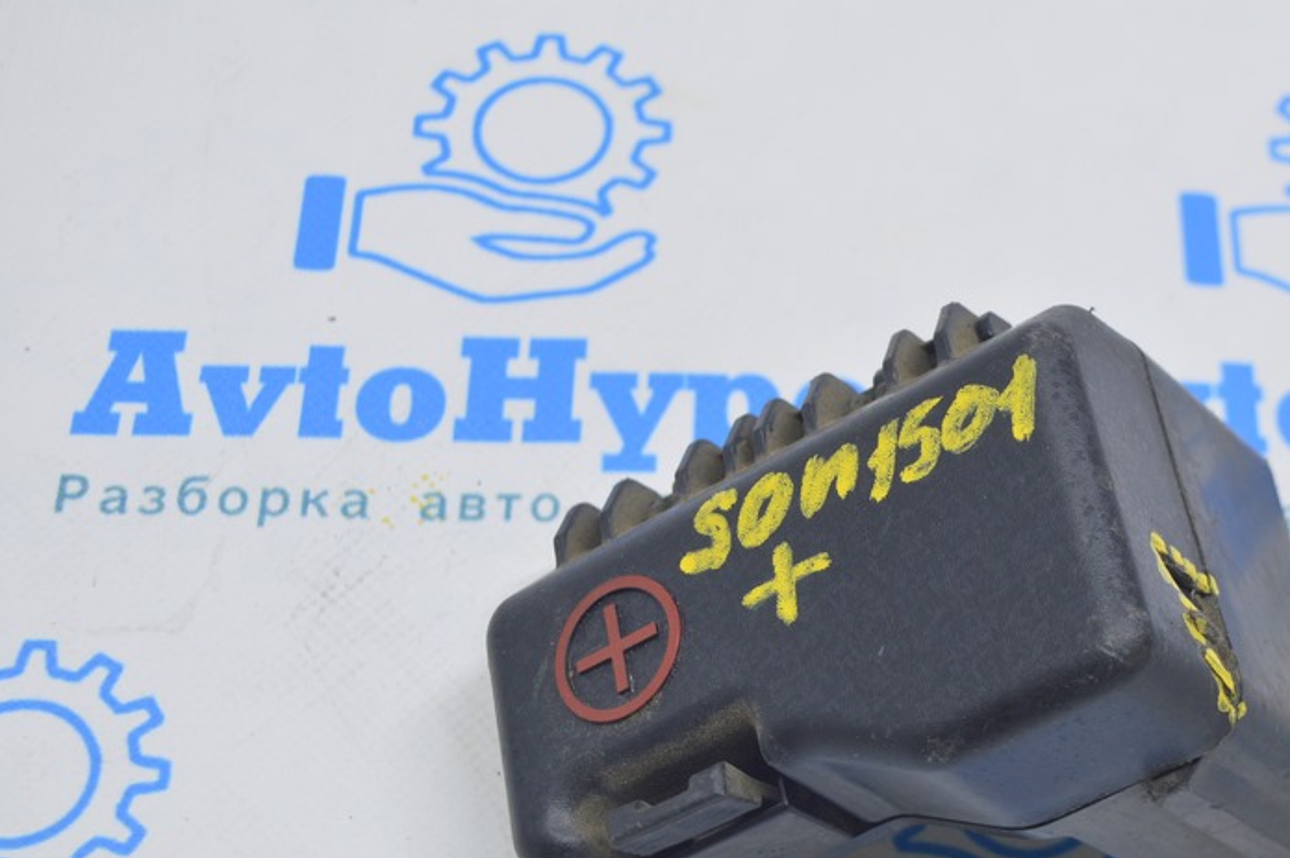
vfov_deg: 18.1
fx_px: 2686
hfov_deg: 26.8
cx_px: 916
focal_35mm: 75
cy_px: 536
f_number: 5.6
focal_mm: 34
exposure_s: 1/20
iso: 400
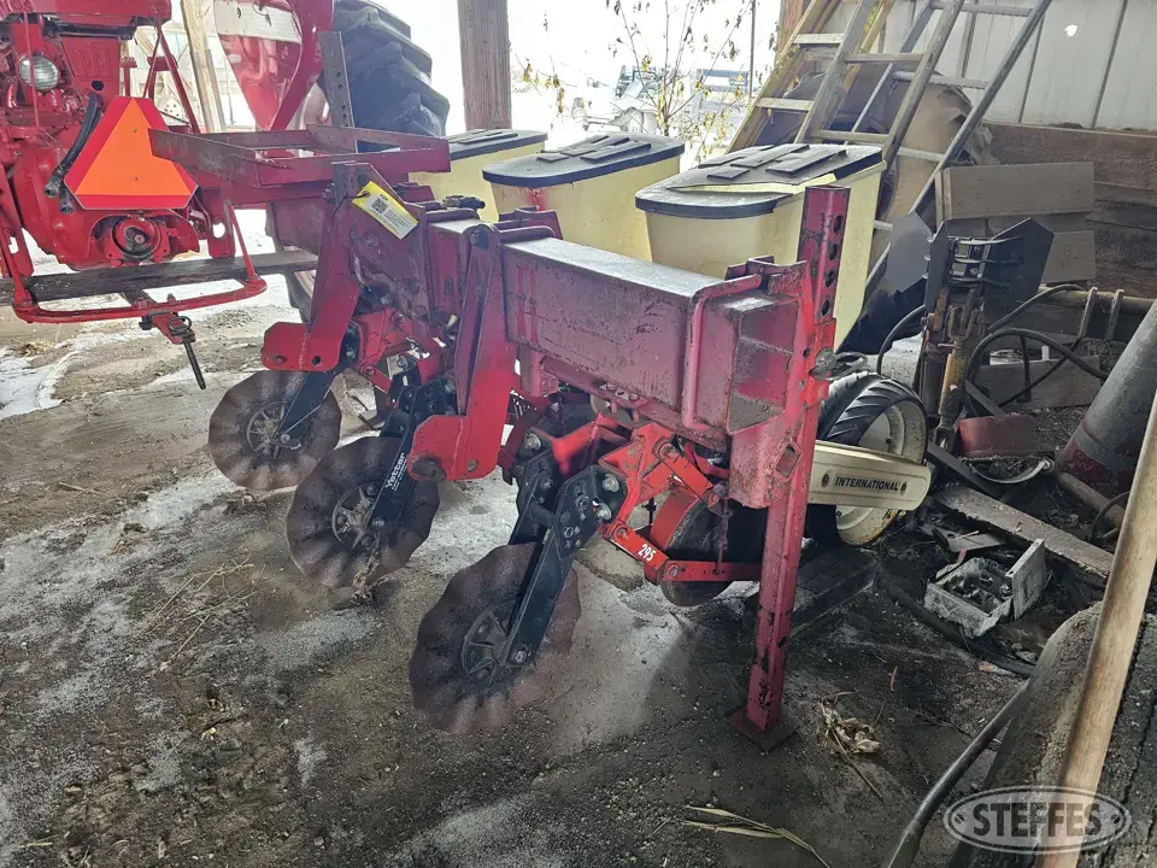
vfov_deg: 58.9
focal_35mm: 23
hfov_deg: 73.9
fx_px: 769
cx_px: 578
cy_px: 434
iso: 640
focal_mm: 6.3
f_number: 1.7
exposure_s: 1/120
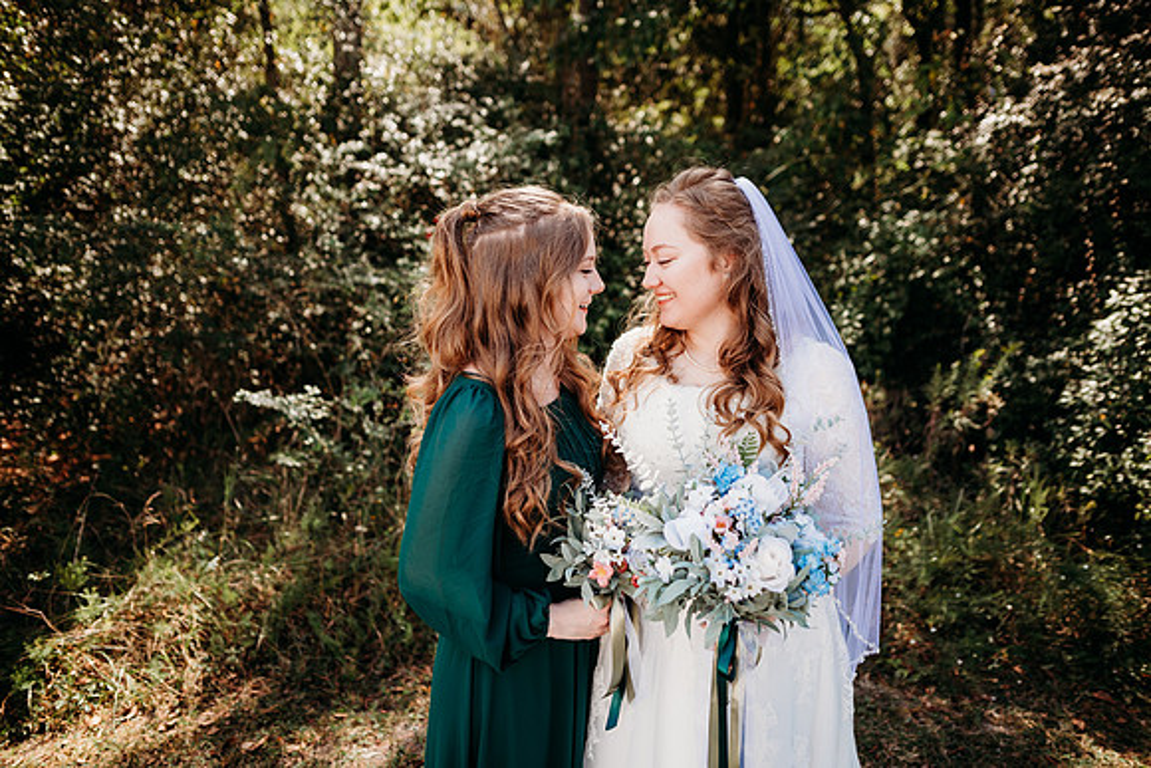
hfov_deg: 73.7
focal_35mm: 24
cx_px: 576
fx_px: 767
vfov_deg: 53.2
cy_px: 384
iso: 100
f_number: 2.2
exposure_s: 1/800
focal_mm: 24
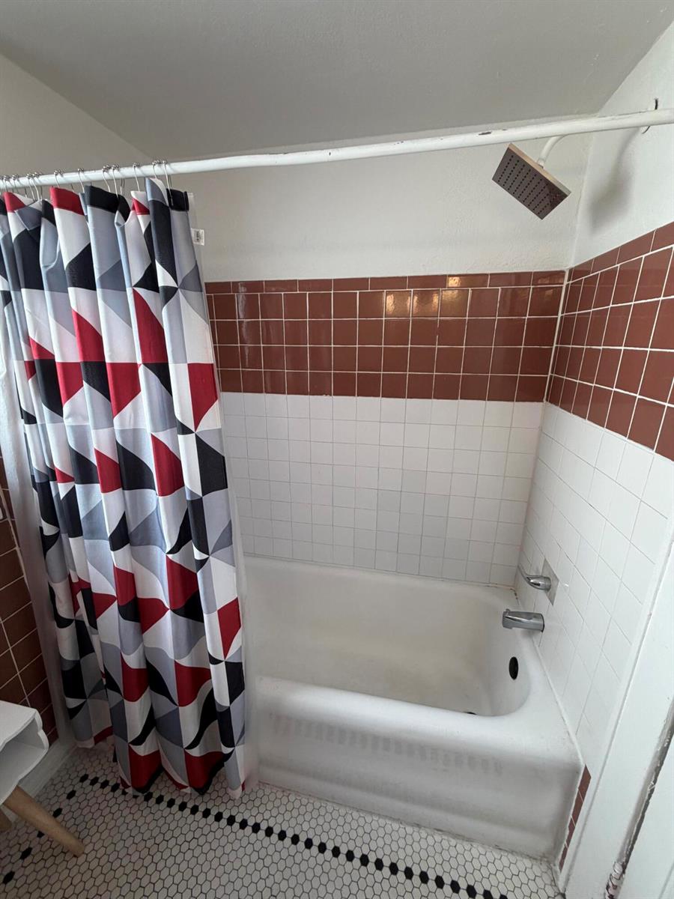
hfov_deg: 85.7
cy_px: 450
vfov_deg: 102.1
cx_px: 337
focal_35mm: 14
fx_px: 363
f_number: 2.2
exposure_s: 1/120
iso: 125
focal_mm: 2.22
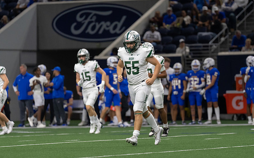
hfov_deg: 6.9
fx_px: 2110
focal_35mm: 305
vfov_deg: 4.3
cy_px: 88
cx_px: 133
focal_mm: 200
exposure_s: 1/1000
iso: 1600
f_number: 2.8
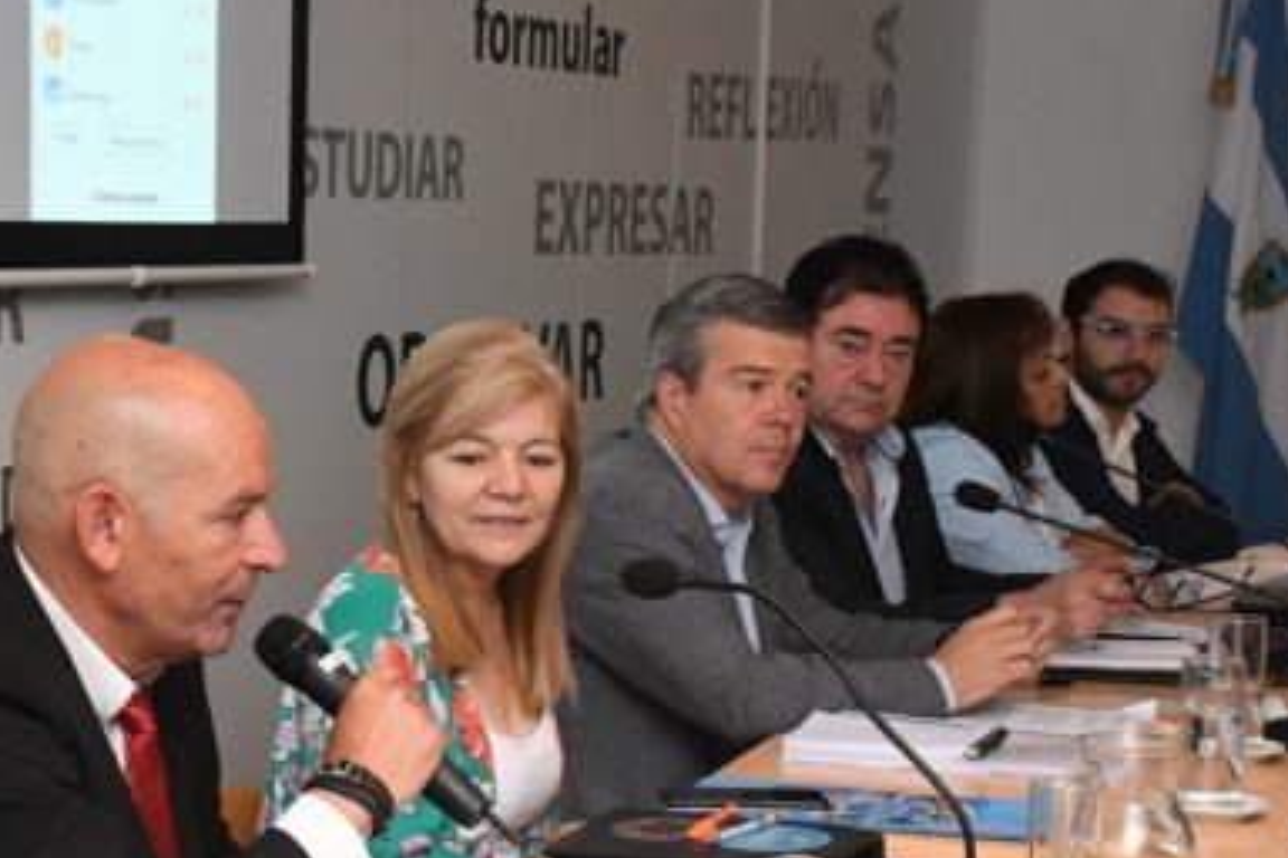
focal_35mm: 102
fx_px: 3649
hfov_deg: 20.0
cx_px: 506
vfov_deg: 13.4
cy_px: 627
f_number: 8
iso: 3200
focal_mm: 34
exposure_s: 1/160
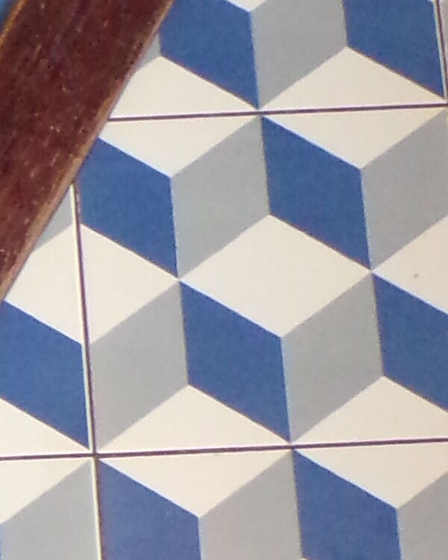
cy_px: 919
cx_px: -275
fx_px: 3182
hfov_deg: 7.9
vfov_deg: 9.7
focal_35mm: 192
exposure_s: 1/17
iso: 381
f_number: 3.2
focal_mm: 5.8
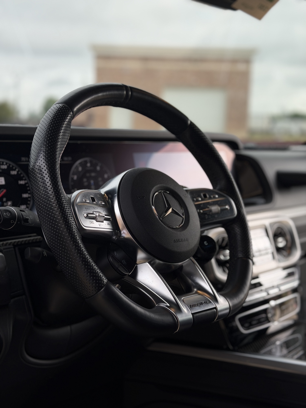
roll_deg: -1.3
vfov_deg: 39.7
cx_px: 153
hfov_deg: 30.3
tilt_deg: -7.5
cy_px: 204
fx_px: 566
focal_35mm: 48
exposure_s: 1/747
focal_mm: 6.76
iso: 80
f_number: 1.78
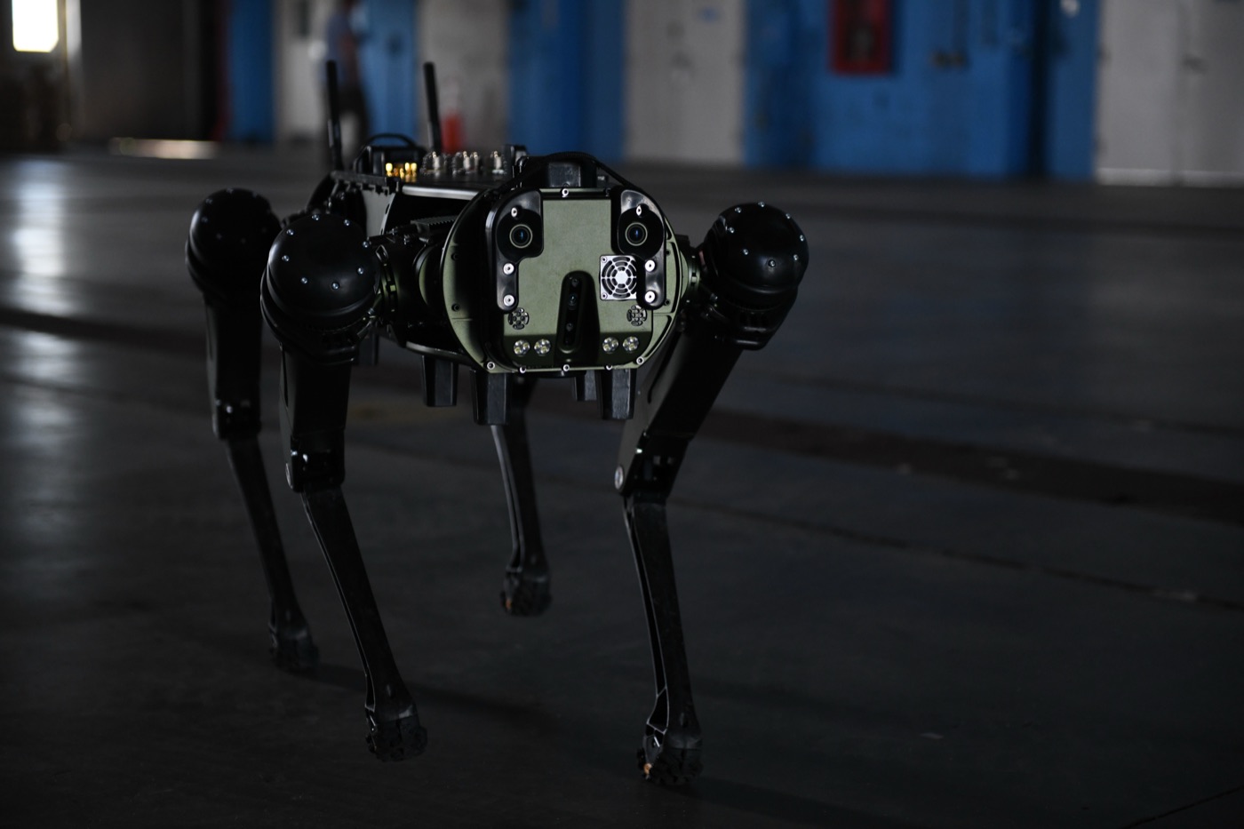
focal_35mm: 70
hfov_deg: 28.8
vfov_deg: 19.5
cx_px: 622
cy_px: 414
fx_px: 2418
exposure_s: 1/800
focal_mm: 70
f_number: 2.8
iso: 2000
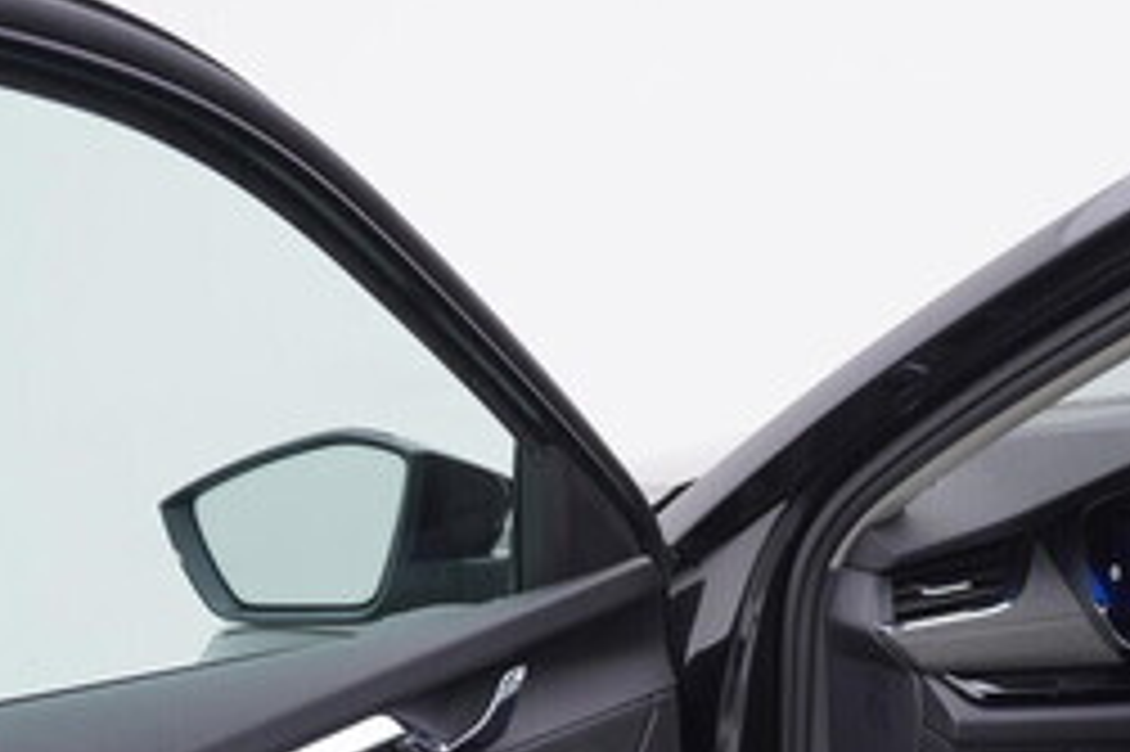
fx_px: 2478
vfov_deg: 16.8
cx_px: 747
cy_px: 799
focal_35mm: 79
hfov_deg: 25.6
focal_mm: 24
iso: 125
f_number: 3.5
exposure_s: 1/60
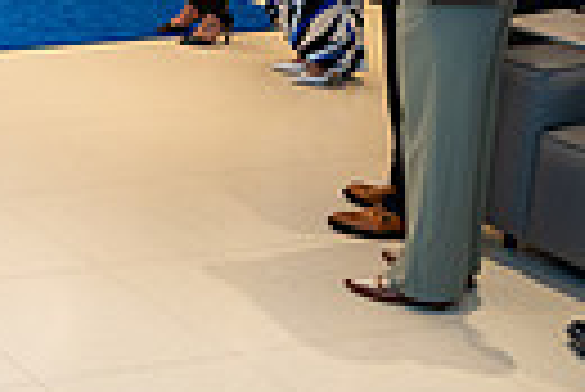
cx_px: -450
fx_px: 1757
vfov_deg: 12.2
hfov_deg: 16.1
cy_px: -185
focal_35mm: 108
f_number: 3.5
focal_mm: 24
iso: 500
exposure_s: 1/200
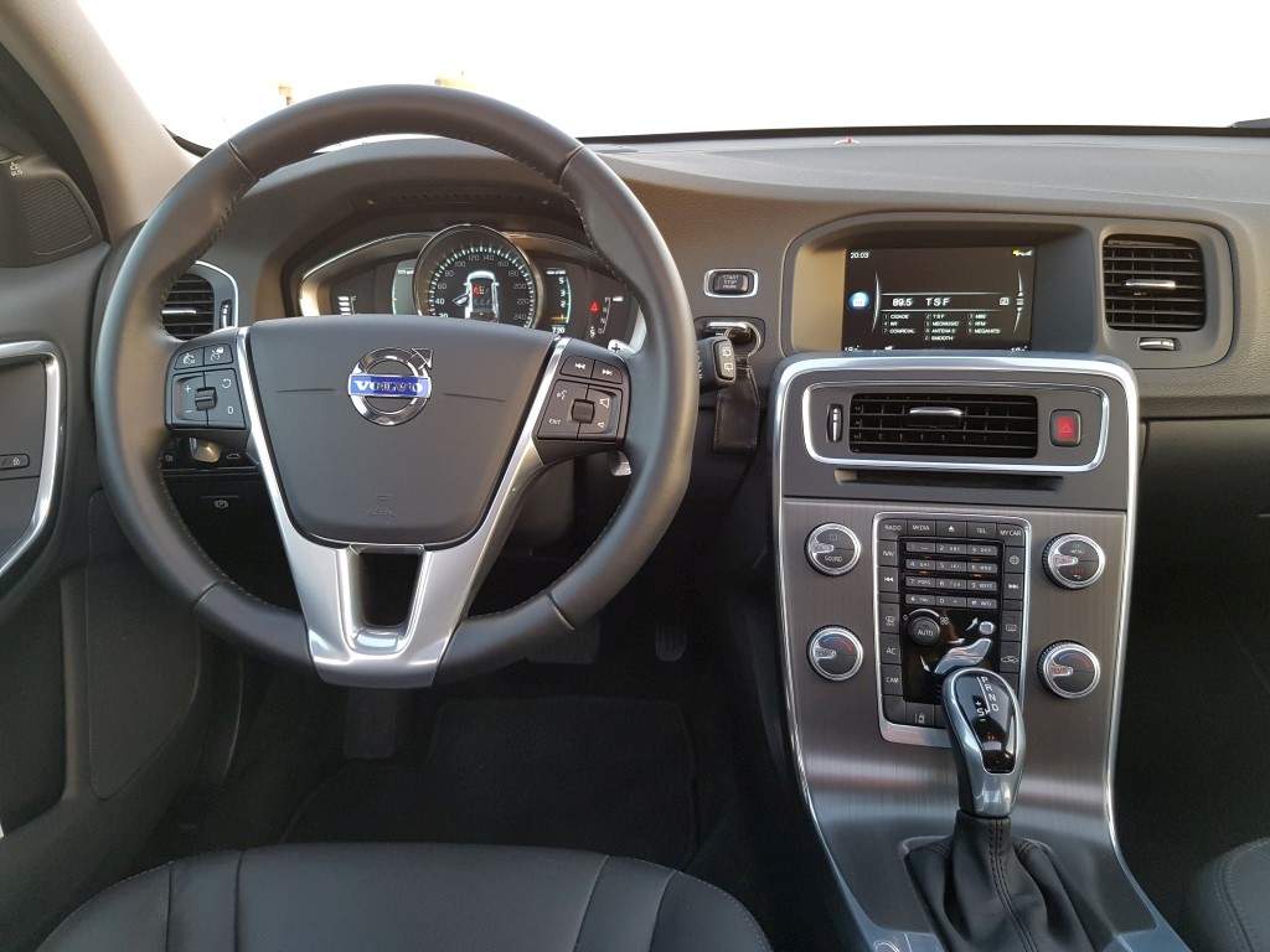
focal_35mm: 26
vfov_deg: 53.1
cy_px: 476
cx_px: 635
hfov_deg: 67.3
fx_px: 954
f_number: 1.7
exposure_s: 1/50
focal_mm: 4.2
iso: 100
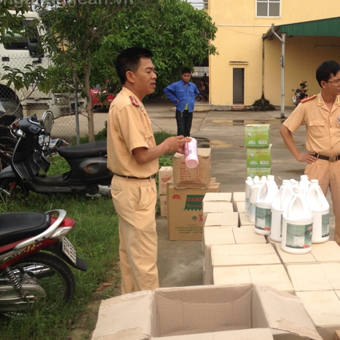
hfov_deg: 31.6
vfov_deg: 32.2
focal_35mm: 53
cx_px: 256
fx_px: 589
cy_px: 182
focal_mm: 4.28
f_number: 2.4
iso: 50
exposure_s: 1/1151
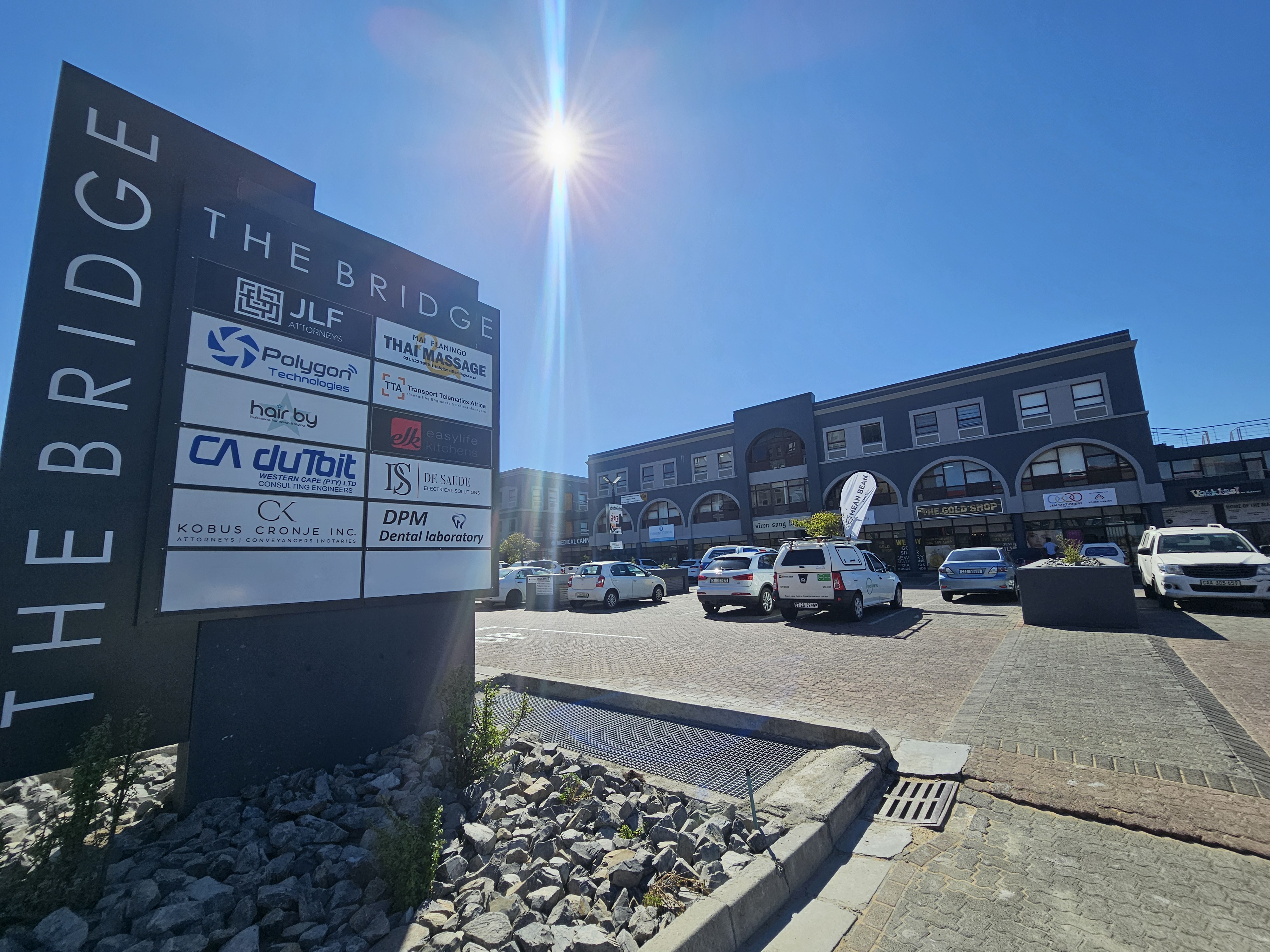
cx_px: 635
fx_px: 477
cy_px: 476
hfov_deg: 106.2
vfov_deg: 89.9
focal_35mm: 13
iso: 50
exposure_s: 1/3203
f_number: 2.2
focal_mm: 2.2
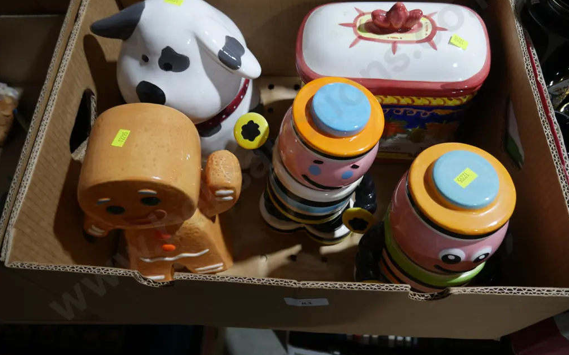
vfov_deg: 41.6
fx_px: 465
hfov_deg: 62.9
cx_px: 284
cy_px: 143
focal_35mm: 30
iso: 320
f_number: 3.5
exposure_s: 1/60
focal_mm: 14
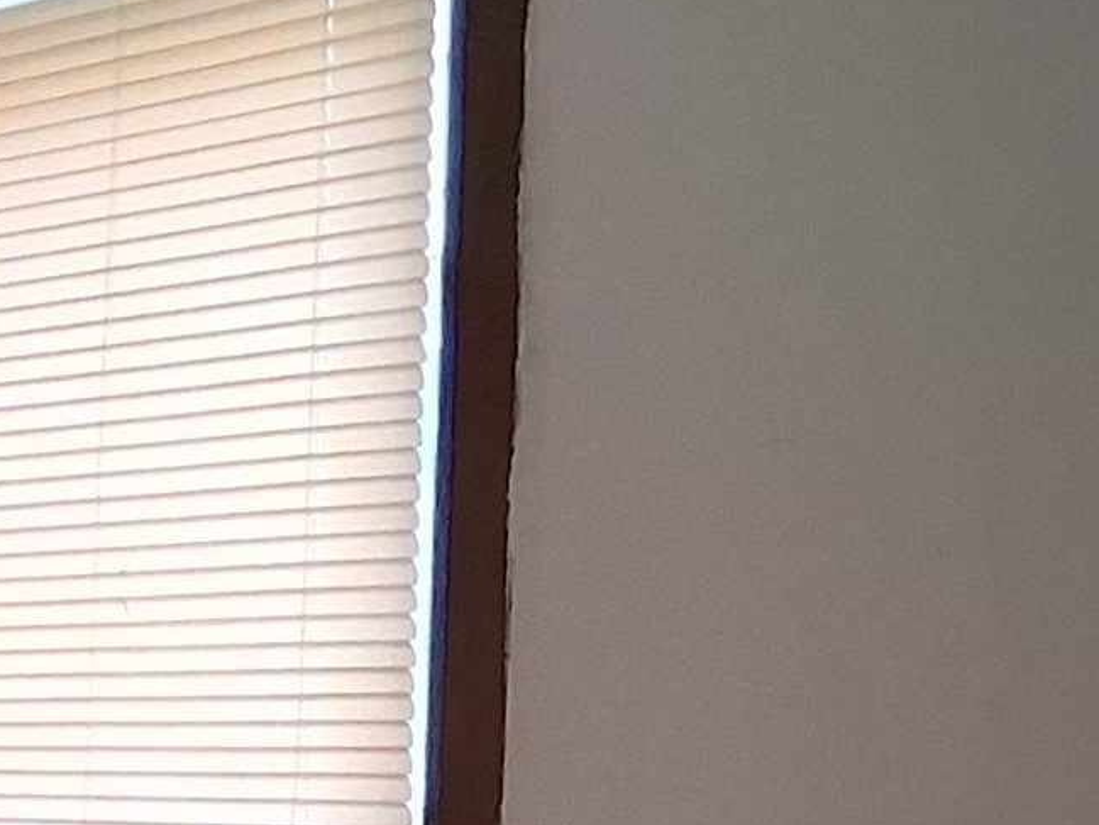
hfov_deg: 15.2
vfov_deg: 11.4
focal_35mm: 123
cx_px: -361
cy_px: 1387
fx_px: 3906
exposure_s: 1/120
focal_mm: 3.98
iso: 500
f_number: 1.8
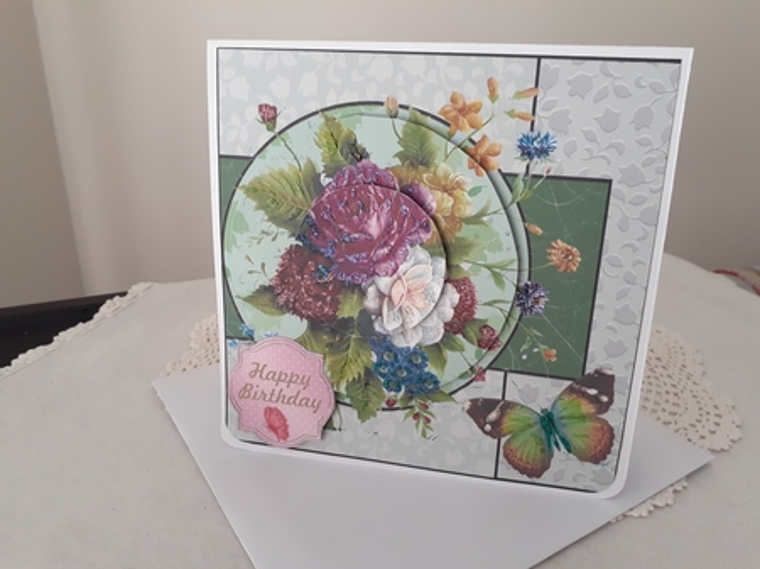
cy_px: 284
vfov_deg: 51.3
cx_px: 380
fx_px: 592
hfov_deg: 65.4
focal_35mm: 27
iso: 100
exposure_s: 1/50
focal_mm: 3.6
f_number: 1.9
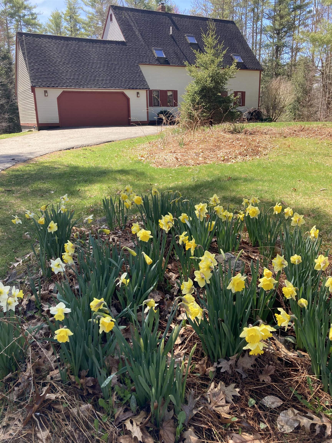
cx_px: 166
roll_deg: +0.6
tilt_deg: -15.0
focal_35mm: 28
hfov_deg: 49.7
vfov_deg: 63.4
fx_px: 358
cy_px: 222
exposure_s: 1/408
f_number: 1.8
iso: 20
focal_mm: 3.99
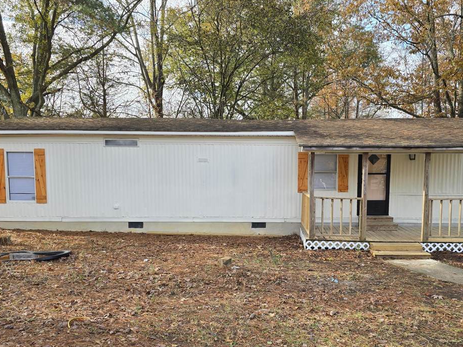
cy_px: 211
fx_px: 428
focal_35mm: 32
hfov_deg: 56.4
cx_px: 275
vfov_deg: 43.9
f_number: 1.7
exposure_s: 1/180
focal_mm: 6.3
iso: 16
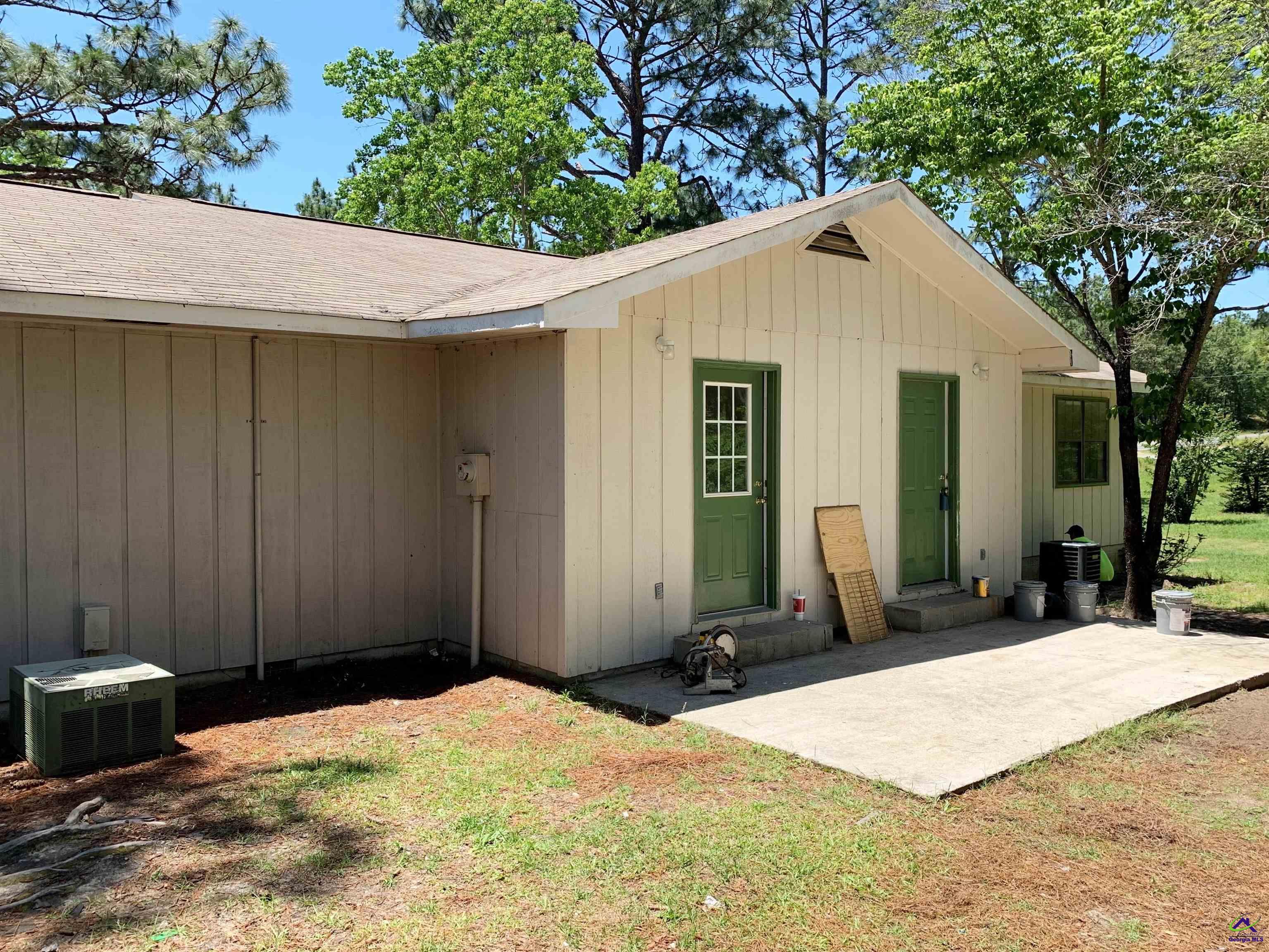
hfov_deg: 67.3
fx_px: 953
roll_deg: -1.7
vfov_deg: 53.1
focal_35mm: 26
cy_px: 476
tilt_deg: -2.0
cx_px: 634
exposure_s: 1/945
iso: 25
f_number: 1.8
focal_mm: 4.25
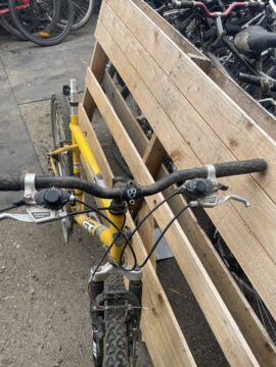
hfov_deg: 53.1
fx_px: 276
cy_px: 184
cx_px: 138
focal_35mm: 26
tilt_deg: -47.7
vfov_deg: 67.3
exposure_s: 1/855
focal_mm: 4.2
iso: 32
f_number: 1.6
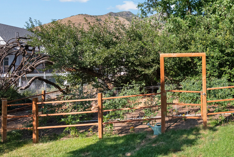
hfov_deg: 55.3
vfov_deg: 42.2
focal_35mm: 31
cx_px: 193
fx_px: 202
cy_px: 64
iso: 1600
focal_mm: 16
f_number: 8
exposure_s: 1/400
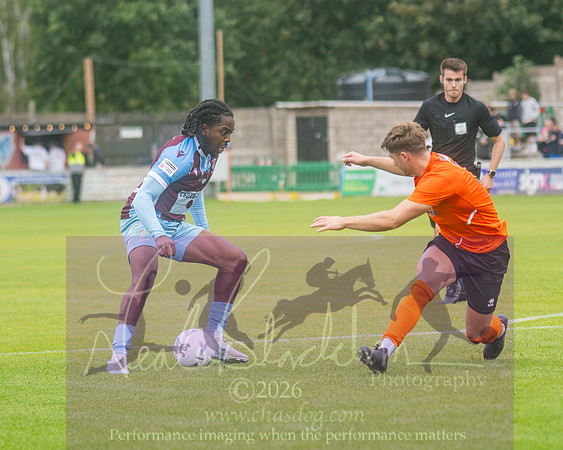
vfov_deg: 5.9
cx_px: 333
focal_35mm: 261
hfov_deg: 7.4
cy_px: 193
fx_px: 4341
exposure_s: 1/1250
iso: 250
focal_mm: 125
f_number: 2.8
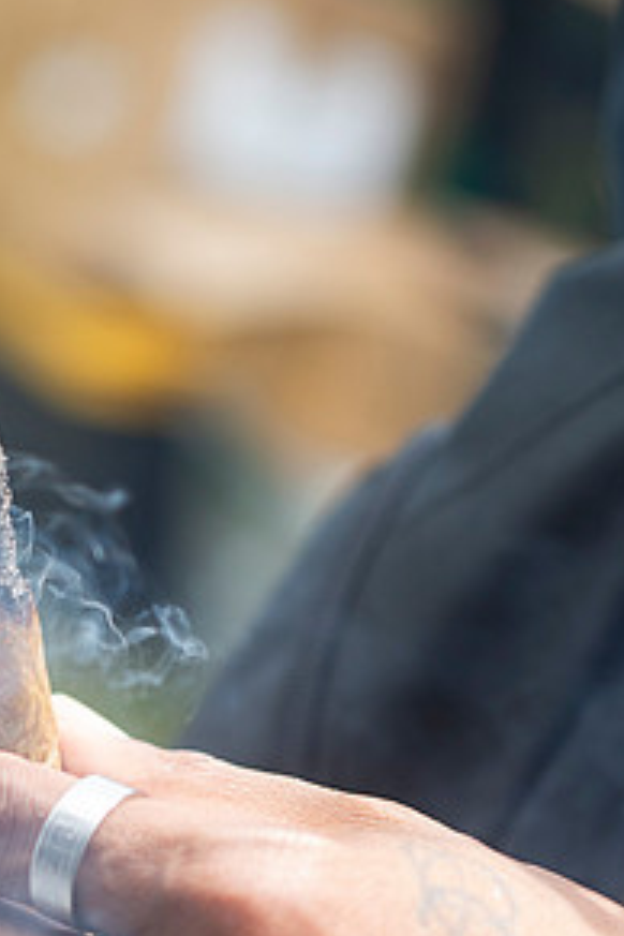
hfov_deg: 8.3
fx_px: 4290
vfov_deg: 12.4
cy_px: 772
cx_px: 24
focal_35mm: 165
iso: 200
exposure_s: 1/1250
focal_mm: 50
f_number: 2.8
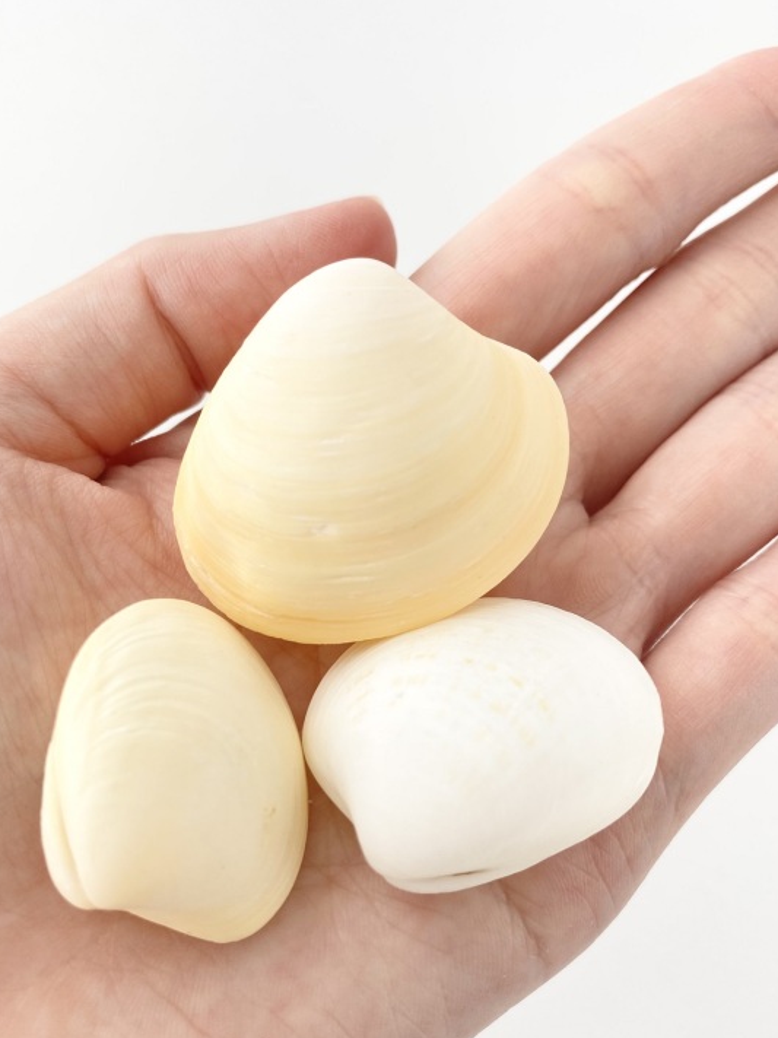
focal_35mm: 30
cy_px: 569
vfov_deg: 59.9
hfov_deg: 46.7
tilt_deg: -70.4
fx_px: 899
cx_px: 340
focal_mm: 4.25
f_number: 1.8
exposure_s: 1/275
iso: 32
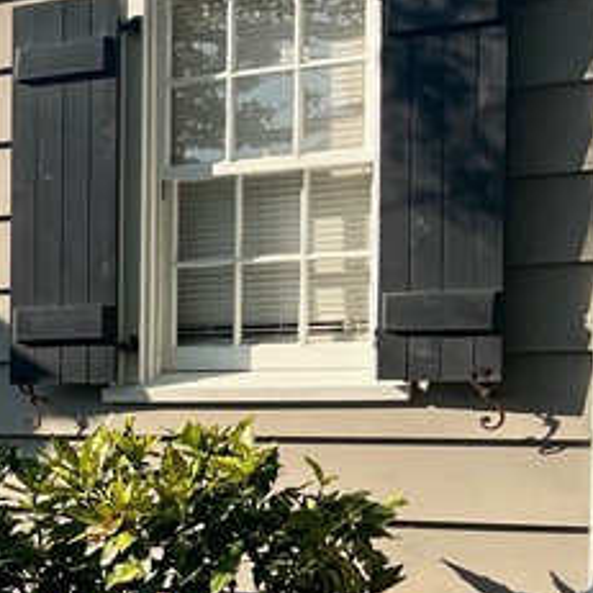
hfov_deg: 15.0
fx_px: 1977
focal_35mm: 102
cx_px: -439
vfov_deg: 16.9
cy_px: 467
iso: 50
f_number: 1.6
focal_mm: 5.1
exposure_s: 1/1325
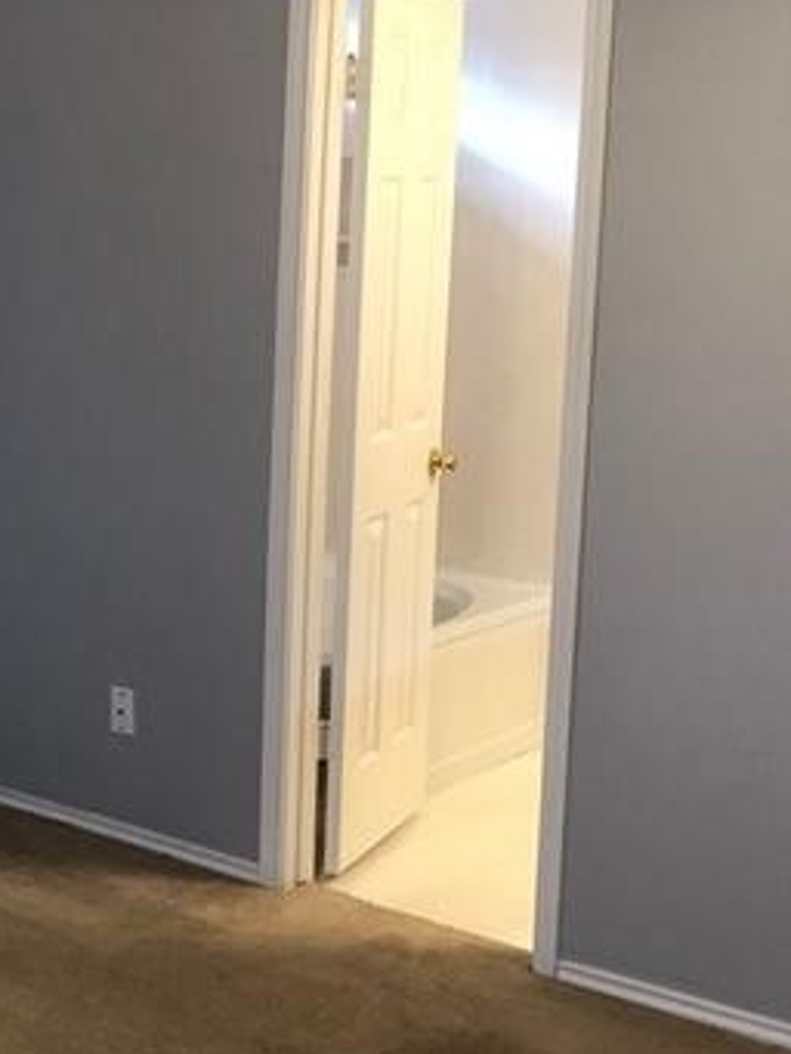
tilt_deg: -8.2
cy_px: 504
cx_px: 34
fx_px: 1918
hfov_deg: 22.6
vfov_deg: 30.7
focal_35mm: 63
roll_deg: -0.8
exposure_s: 1/15
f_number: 1.8
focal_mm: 3.99
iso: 64
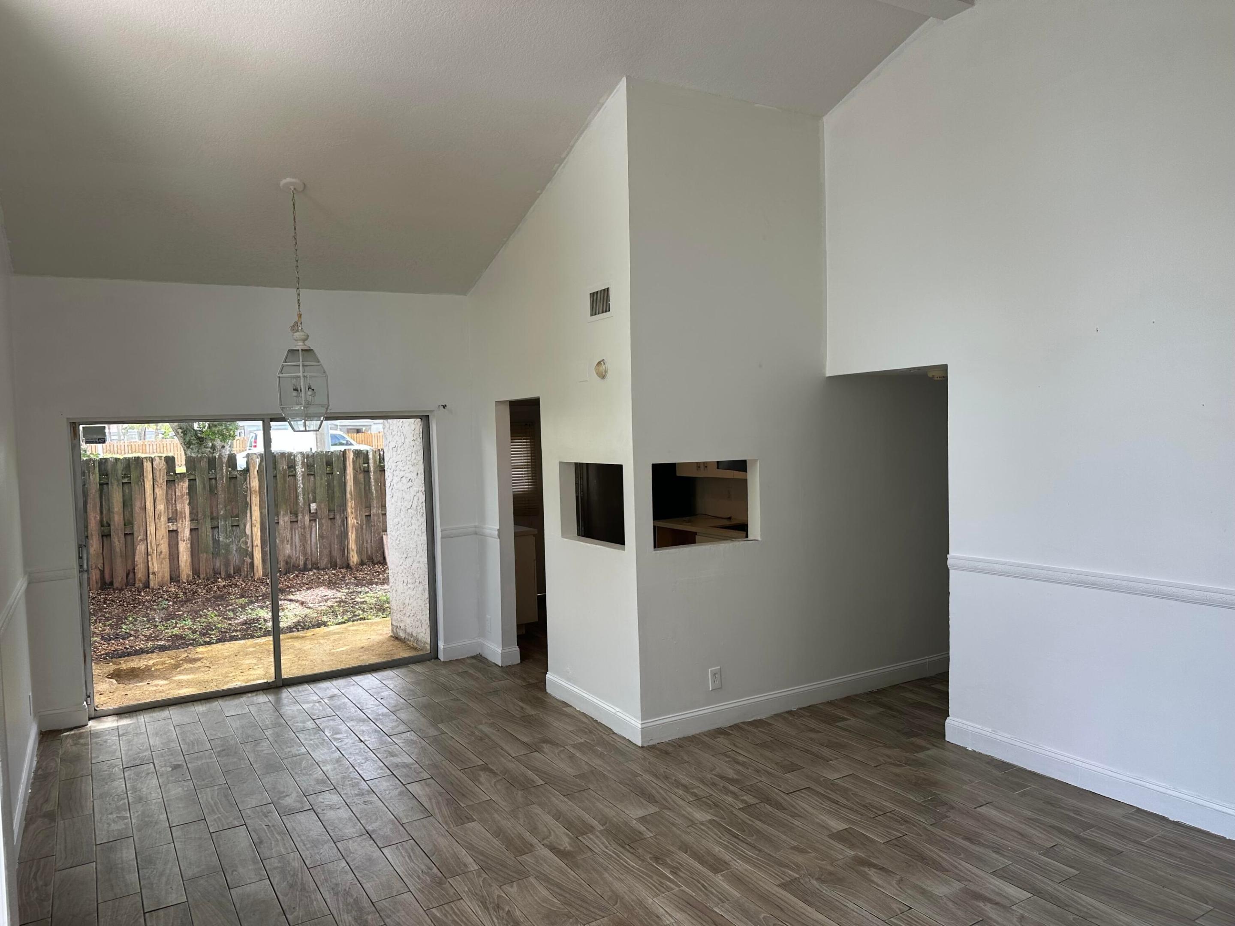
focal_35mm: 24
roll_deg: +2.0
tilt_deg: -1.4
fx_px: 856
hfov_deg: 71.6
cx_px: 618
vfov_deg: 56.8
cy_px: 463
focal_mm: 6.86
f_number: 1.78
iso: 80
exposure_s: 1/251
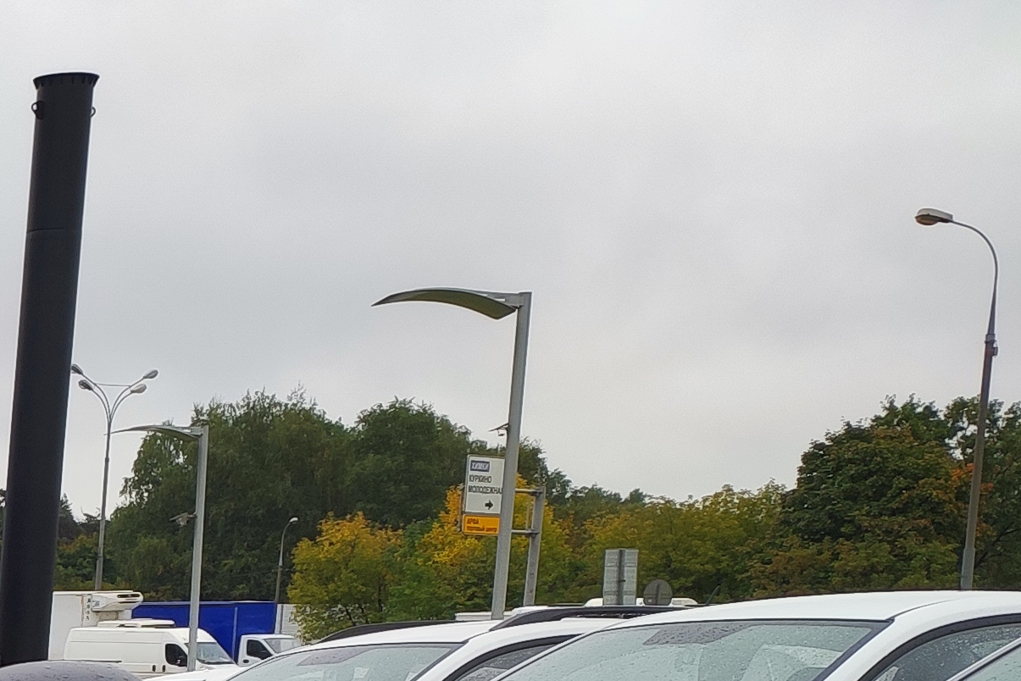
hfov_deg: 20.2
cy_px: 1108
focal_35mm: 68
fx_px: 1929
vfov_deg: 17.4
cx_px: -861
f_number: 1.79
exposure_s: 1/100
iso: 50
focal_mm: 4.74
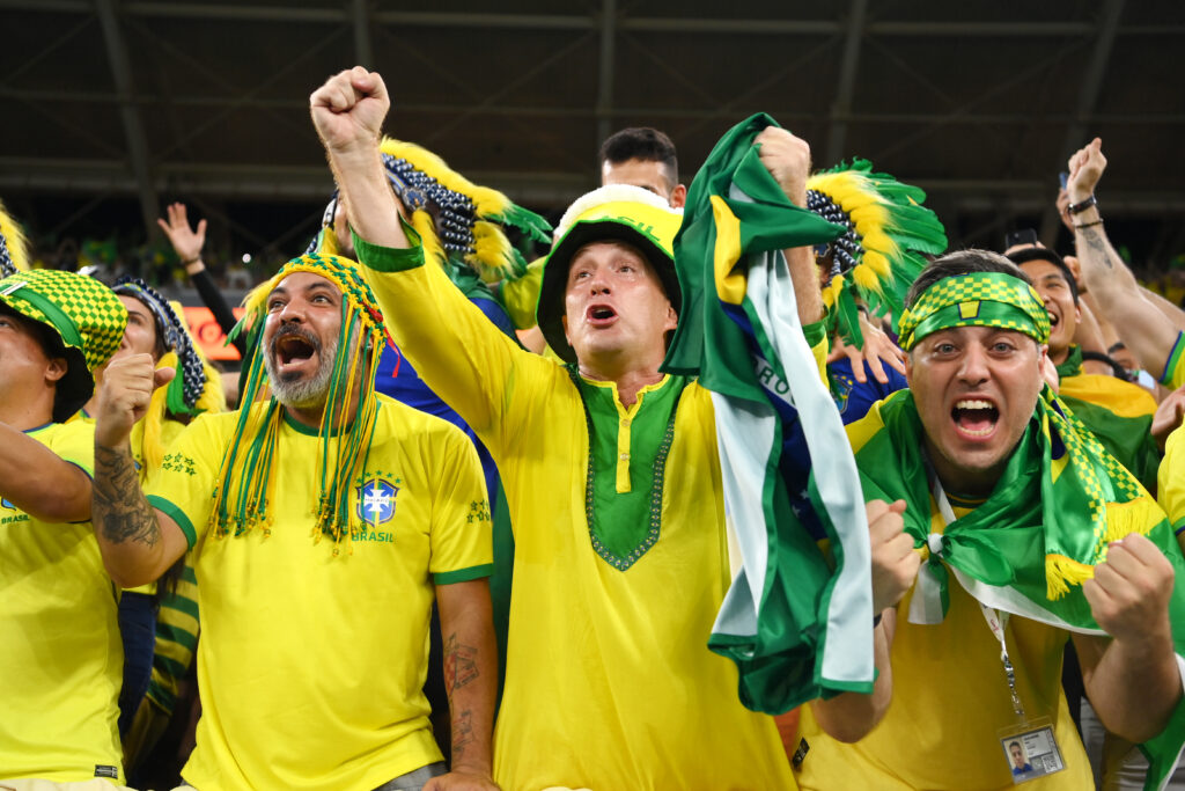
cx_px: 592
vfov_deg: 27.0
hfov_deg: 39.6
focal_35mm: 50
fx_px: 1646
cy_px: 396
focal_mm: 50
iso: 1600
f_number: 4
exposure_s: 1/800
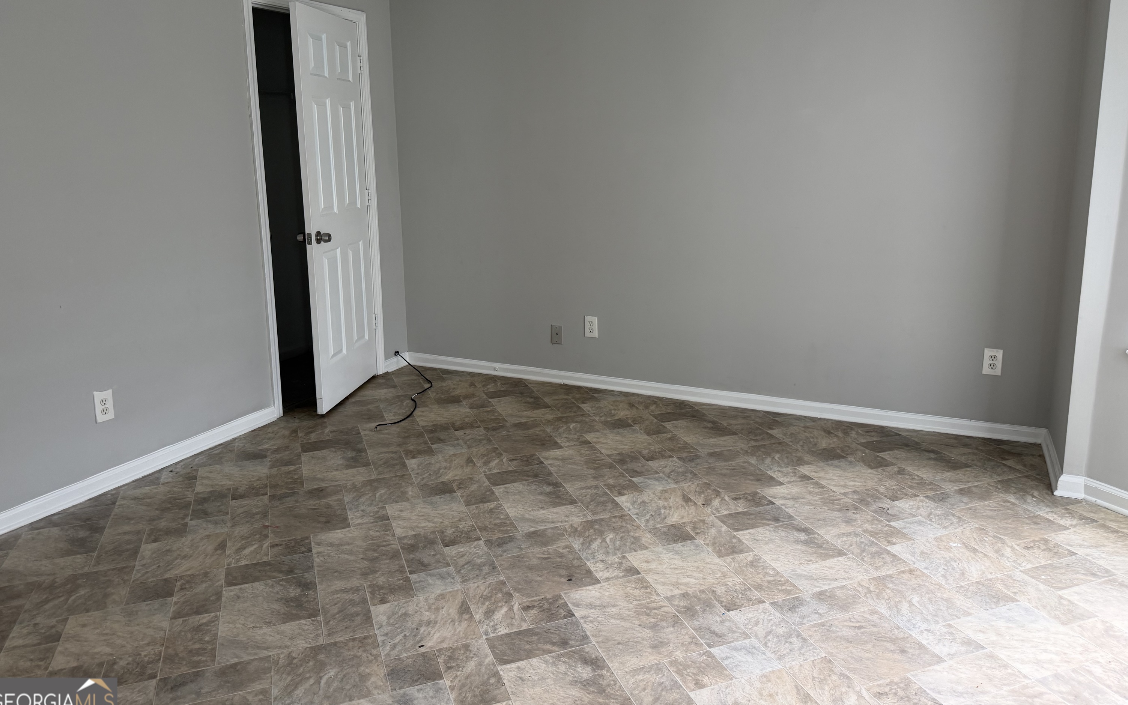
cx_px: 564
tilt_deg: -11.5
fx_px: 799
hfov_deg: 70.4
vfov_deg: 47.4
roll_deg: +1.6
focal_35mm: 26
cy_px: 289
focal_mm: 6.76
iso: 160
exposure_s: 1/120
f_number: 1.78
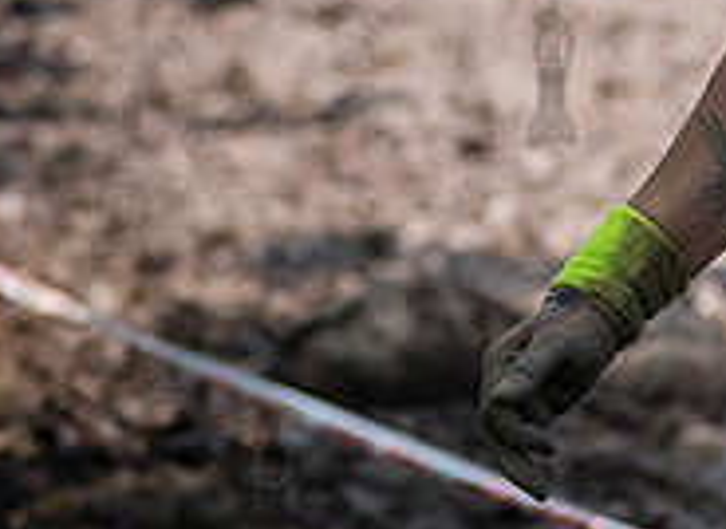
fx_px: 7680
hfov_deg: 5.3
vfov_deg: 3.9
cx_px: 1273
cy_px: -101
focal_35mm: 370
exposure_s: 1/1600
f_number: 4
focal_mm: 105
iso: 500
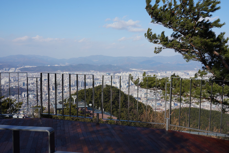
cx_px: 114
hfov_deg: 49.5
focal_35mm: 39
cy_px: 76
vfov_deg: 34.2
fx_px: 248
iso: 200
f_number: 18
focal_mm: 39
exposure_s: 1/100
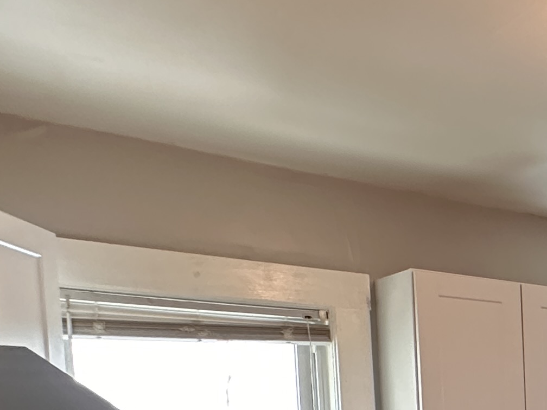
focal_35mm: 56
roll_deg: +0.5
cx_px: 794
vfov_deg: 23.5
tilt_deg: -4.8
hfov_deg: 26.3
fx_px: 885
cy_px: 511
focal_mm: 2.22
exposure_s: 1/60
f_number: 2.2
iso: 320
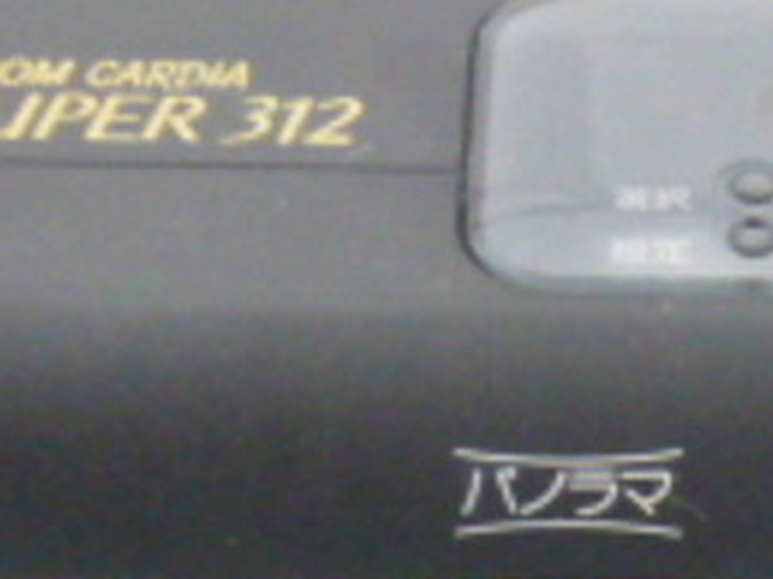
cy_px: 837
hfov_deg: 5.5
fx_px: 7946
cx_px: 1183
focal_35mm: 356
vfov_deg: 4.2
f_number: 4.8
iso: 400
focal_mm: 12.9
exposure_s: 1/30
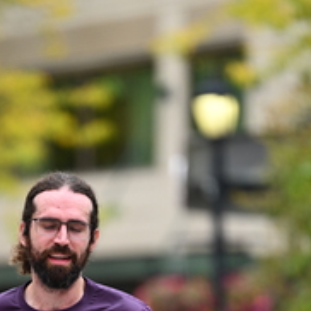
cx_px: 47
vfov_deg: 3.4
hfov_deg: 3.4
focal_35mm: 515
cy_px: 379
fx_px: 5235
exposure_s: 1/2000
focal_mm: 200
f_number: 2.8
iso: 640
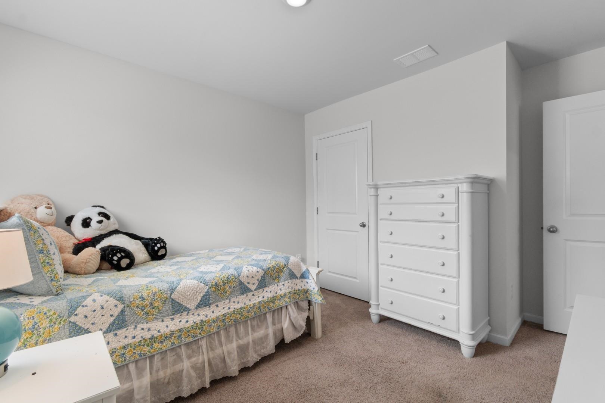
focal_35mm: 15
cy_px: 202
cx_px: 302
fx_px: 252
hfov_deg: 100.4
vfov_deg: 77.3
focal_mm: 10
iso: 100
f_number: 5
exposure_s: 1/15
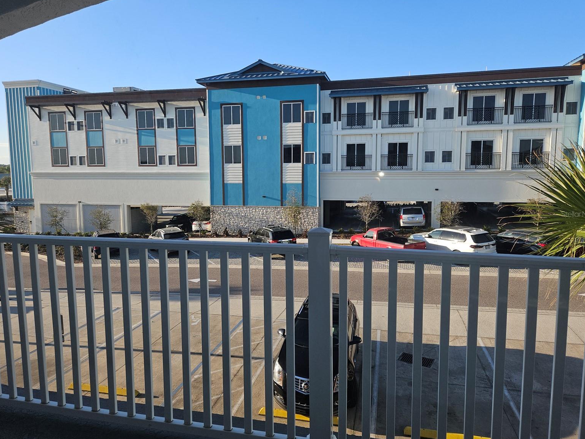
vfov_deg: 56.8
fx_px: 406
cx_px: 292
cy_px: 214
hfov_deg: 71.6
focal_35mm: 24
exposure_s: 1/746
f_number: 1.8
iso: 25
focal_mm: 5.4
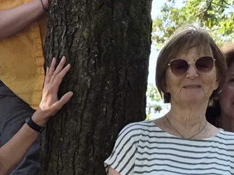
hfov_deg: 12.2
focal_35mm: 161
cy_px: 254
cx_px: 56
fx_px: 1088
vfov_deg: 9.0
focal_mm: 5.4
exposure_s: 1/2640
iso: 80
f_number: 1.8
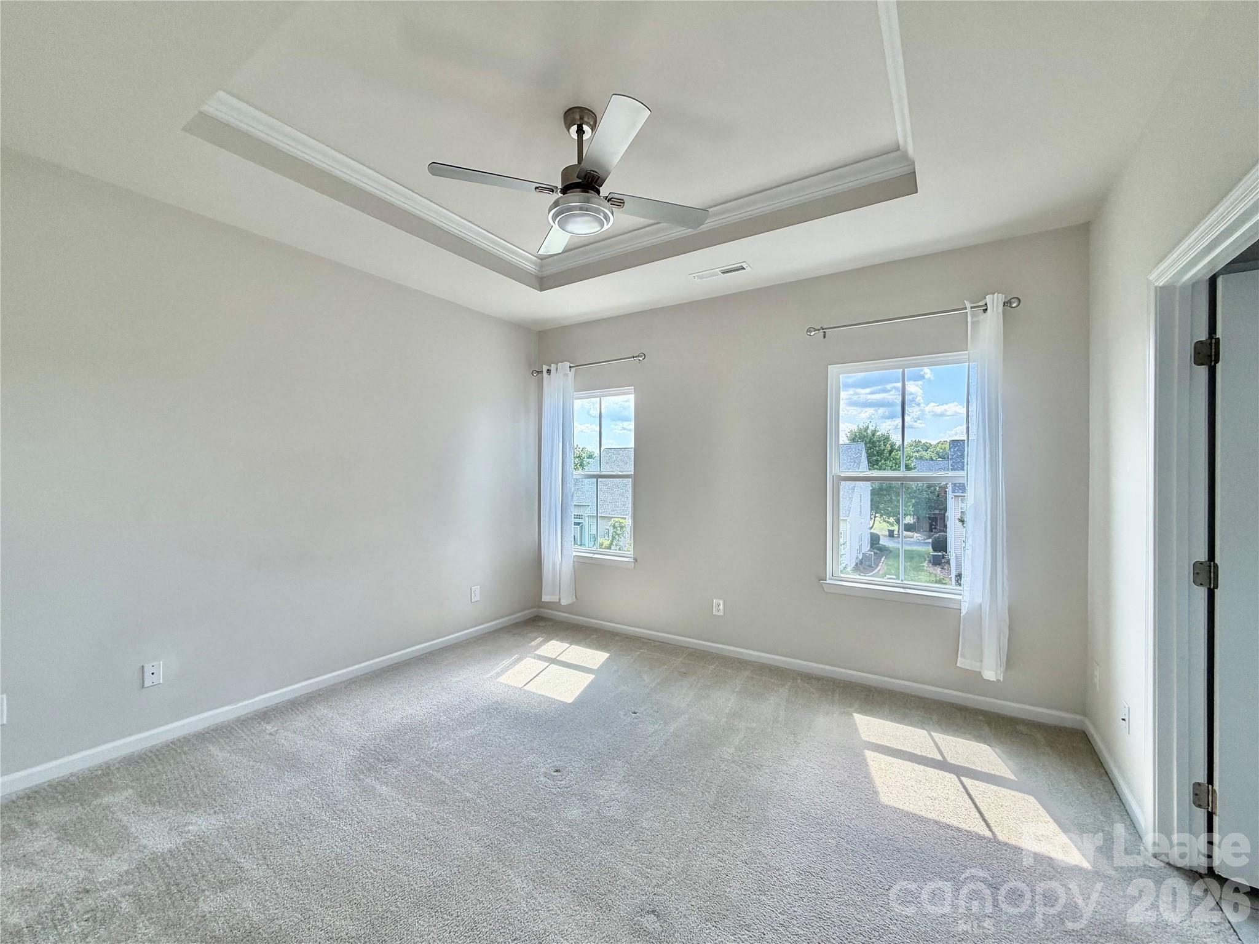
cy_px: 472
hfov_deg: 102.1
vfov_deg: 85.7
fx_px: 509
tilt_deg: +0.3
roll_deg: +0.8
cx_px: 630
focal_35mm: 14
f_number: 2.2
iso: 64
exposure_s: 1/121
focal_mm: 2.22
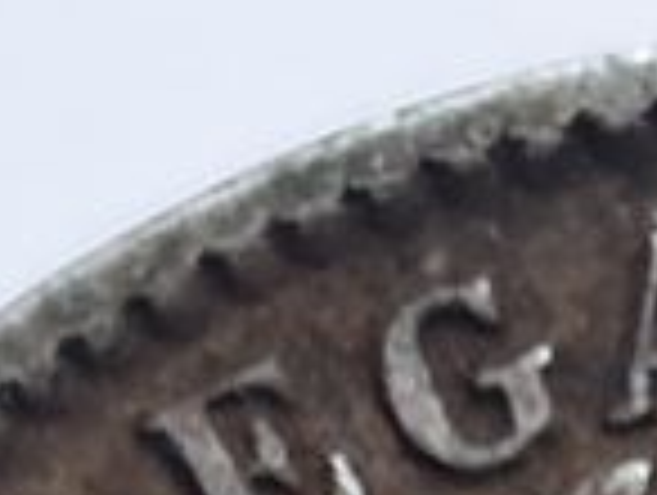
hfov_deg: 11.0
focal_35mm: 178
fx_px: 3384
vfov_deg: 7.2
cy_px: 1598
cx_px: 580
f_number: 1.5
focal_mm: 4.3
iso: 250
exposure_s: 1/35
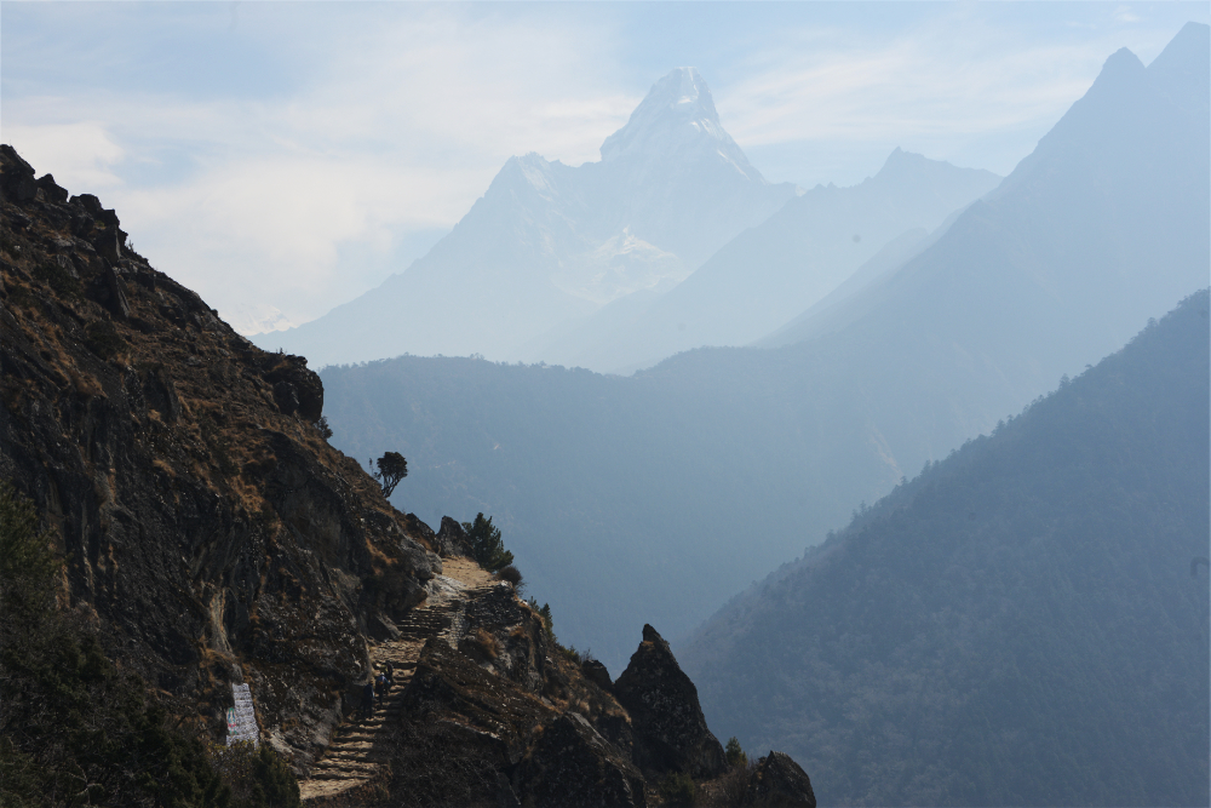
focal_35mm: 62
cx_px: 606
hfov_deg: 32.4
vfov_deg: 21.9
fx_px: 2086
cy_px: 404
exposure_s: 1/1000
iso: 320
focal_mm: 62
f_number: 10
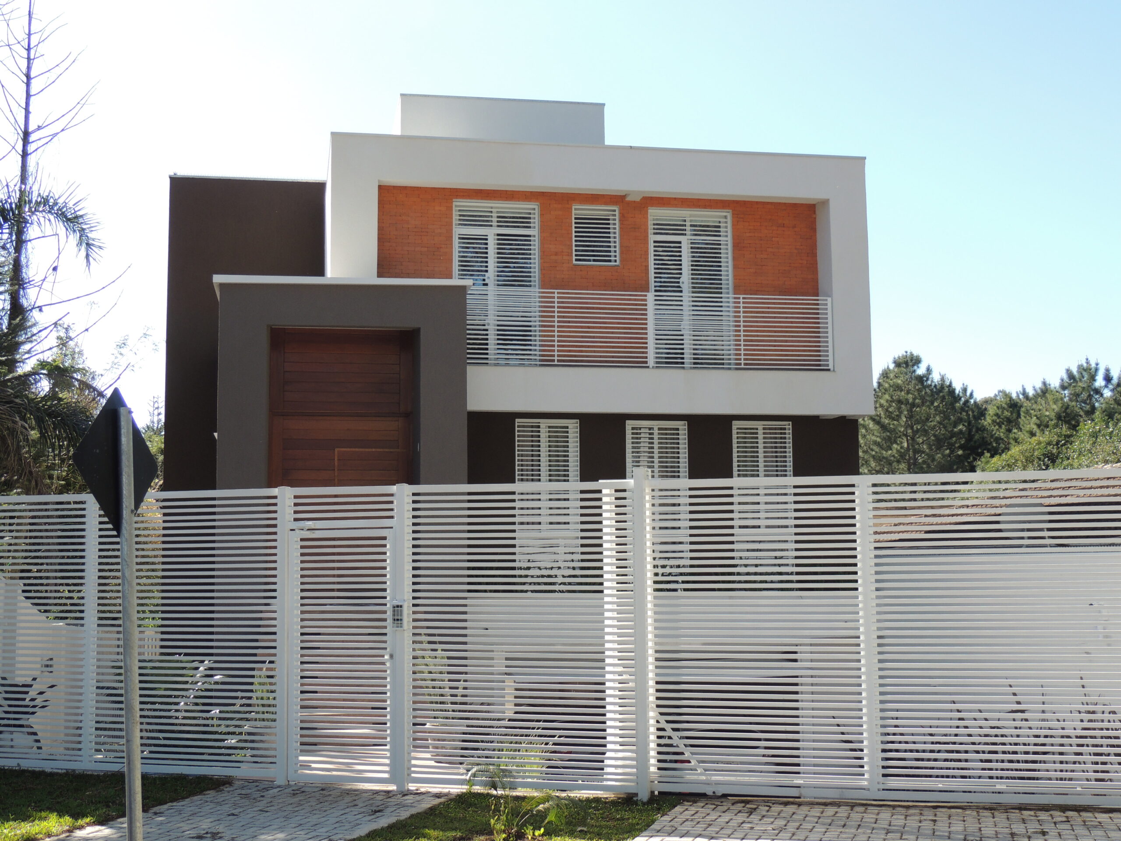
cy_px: 420
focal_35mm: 43
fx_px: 1393
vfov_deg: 33.6
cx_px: 560
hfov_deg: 43.9
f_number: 3.4
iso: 100
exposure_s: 1/400
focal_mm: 7.6
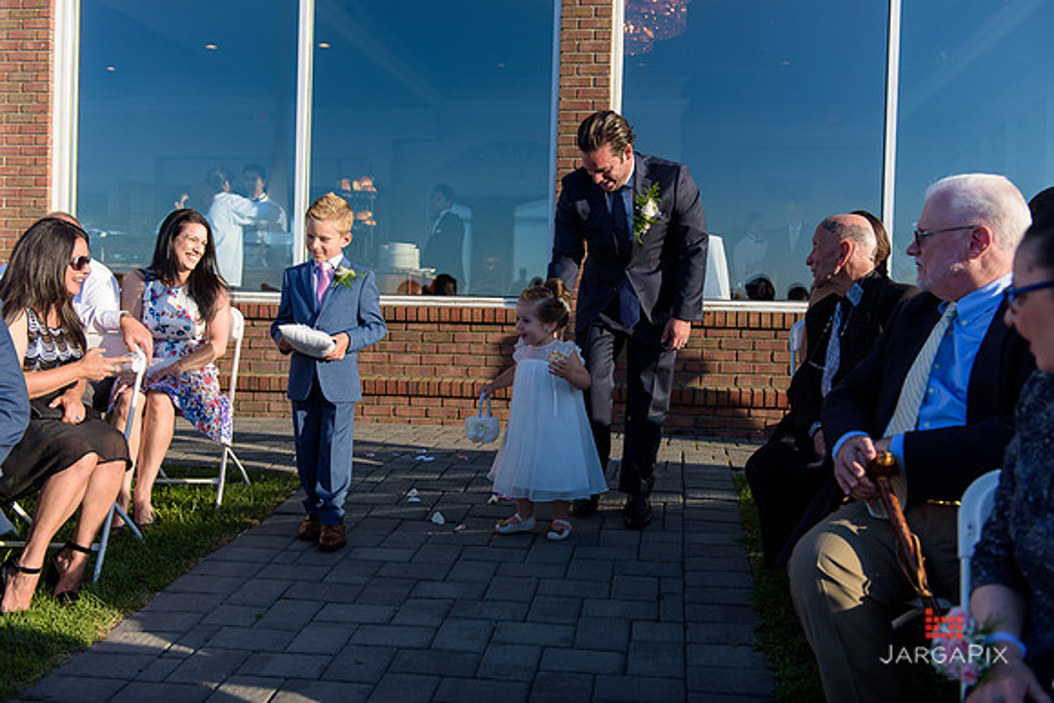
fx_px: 1025
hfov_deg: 54.4
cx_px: 527
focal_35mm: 35
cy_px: 352
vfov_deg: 37.9
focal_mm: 35
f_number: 3.2
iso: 200
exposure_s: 1/1600
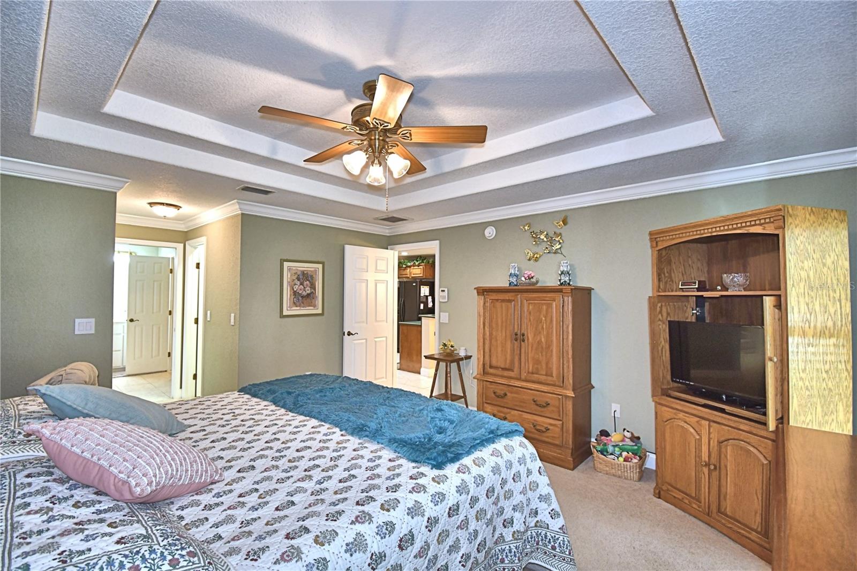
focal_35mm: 15
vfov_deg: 77.3
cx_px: 428
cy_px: 286
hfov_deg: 100.4
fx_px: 357
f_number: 4.5
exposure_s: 1/30
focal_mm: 10
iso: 560
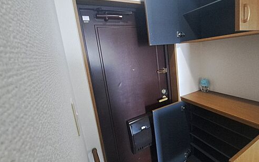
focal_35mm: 18
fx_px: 127
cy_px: 76
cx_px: 156
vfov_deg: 64.9
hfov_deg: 89.9
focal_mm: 1.74
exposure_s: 1/17
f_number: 2.2
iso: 800
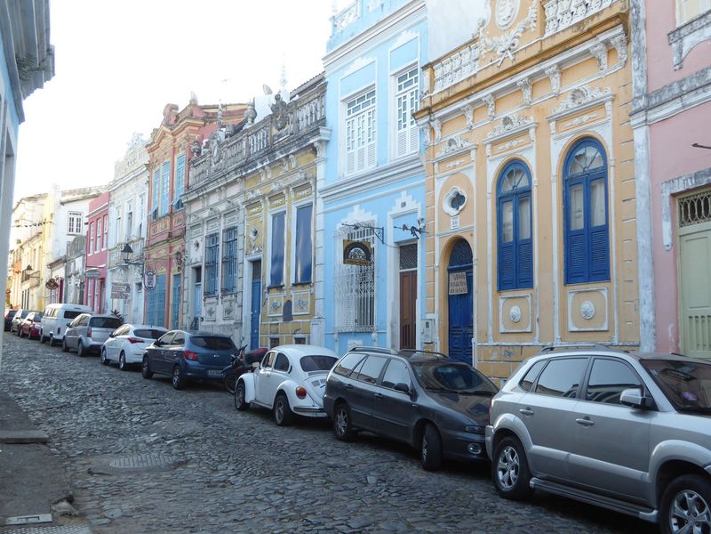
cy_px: 267
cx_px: 356
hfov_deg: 47.9
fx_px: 801
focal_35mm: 39
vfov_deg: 36.8
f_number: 3.7
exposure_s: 1/60
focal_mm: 6.7
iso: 100
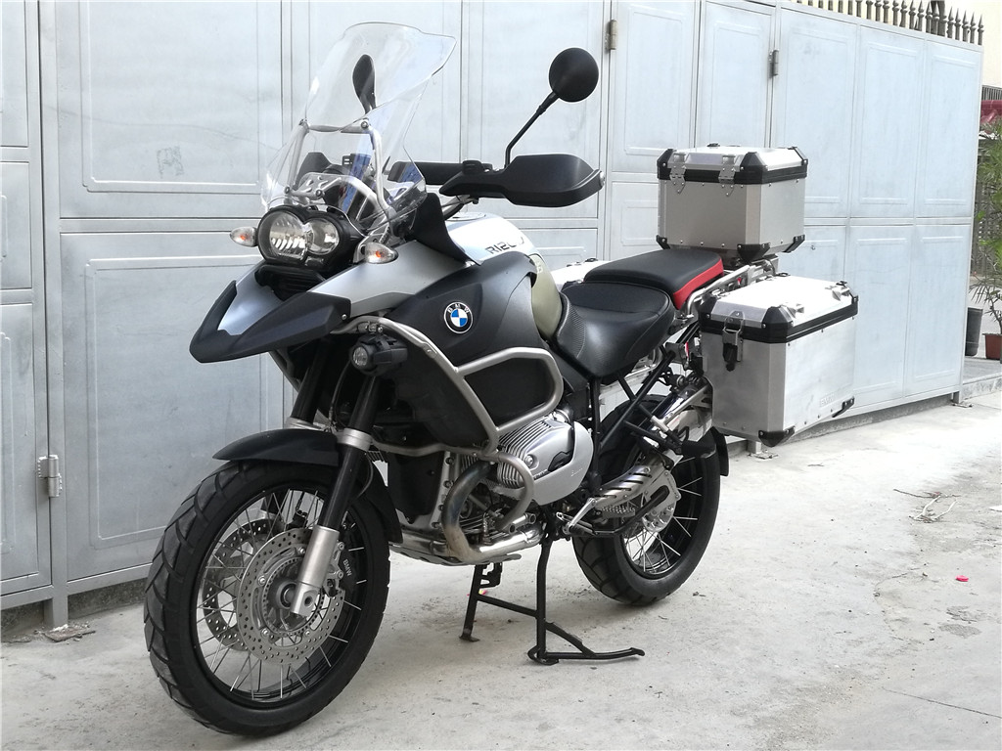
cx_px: 501
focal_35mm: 49
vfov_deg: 29.7
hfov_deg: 38.9
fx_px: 1418
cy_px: 376
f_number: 2
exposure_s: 1/100
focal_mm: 4.04
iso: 50
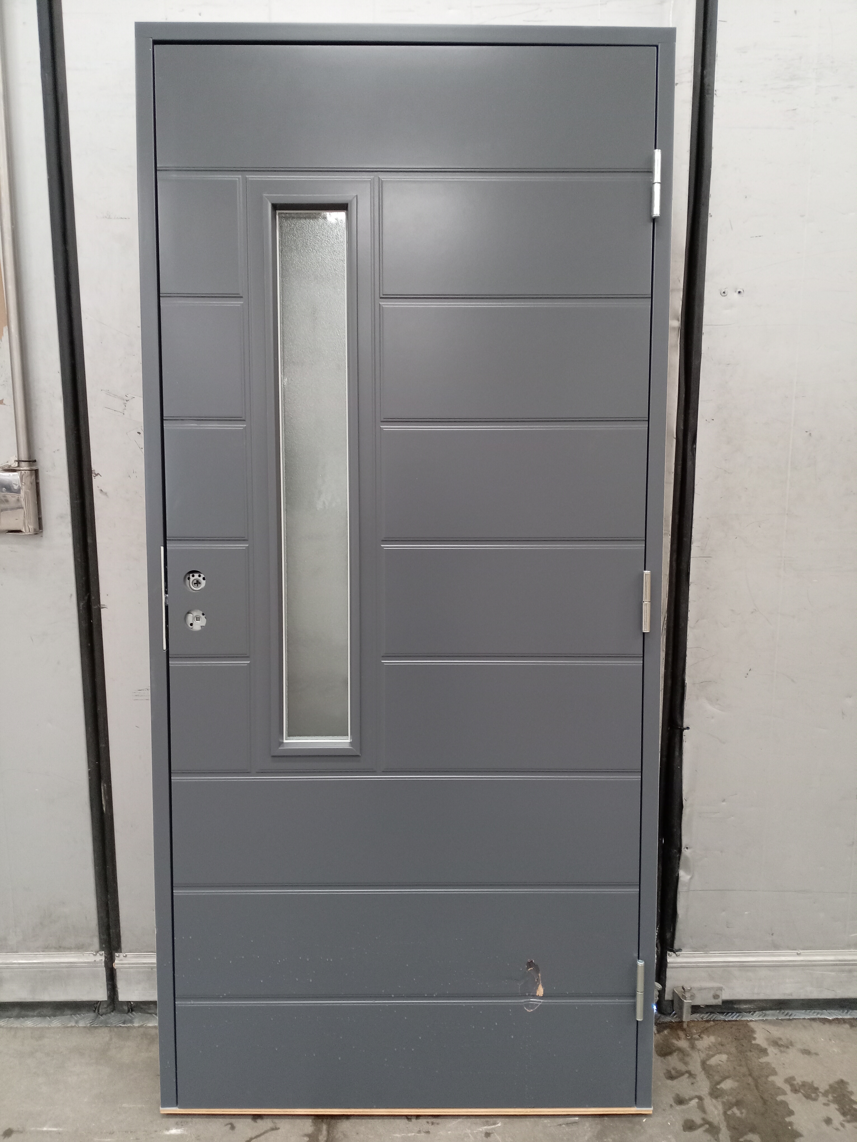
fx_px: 891
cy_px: 571
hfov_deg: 51.4
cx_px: 428
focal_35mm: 27
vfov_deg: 65.3
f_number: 1.8
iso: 1680
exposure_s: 1/20
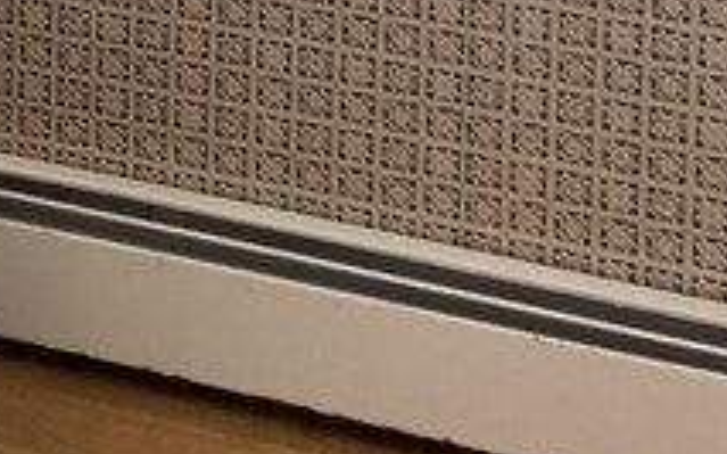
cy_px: -816
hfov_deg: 13.0
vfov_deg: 8.1
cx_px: -652
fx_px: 2833
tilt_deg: -5.3
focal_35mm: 143
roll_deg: +0.4
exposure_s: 1/60
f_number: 1.8
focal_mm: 3.99
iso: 50
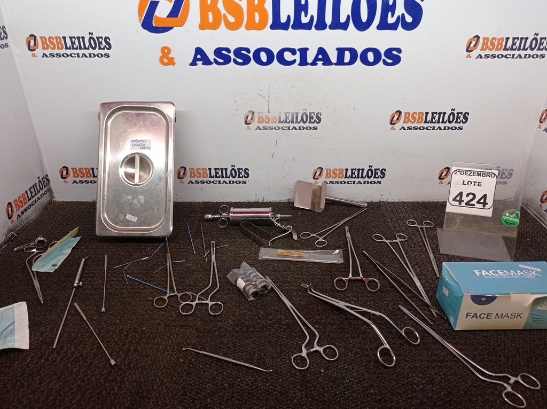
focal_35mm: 28
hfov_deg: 63.5
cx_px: 274
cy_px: 204
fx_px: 442
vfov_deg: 49.7
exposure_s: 1/60
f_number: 1.79
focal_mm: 4.7
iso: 153
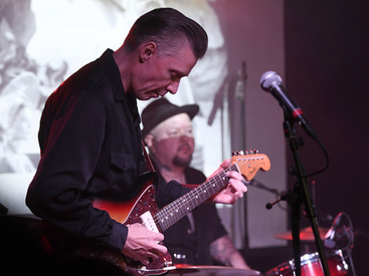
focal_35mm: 124
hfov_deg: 15.9
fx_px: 1321
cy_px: 145
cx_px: 218
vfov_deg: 11.9
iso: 2000
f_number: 3.5
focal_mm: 105
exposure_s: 1/160
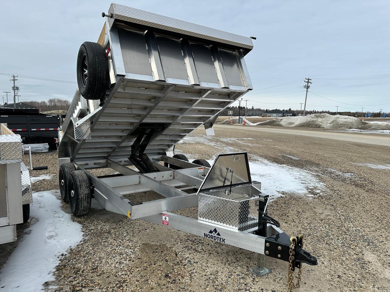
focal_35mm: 24
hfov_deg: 71.6
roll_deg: -0.8
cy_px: 146
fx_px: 270
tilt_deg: -6.4
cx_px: 195
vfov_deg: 56.8
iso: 80
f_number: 1.78
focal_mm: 6.86
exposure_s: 1/7042
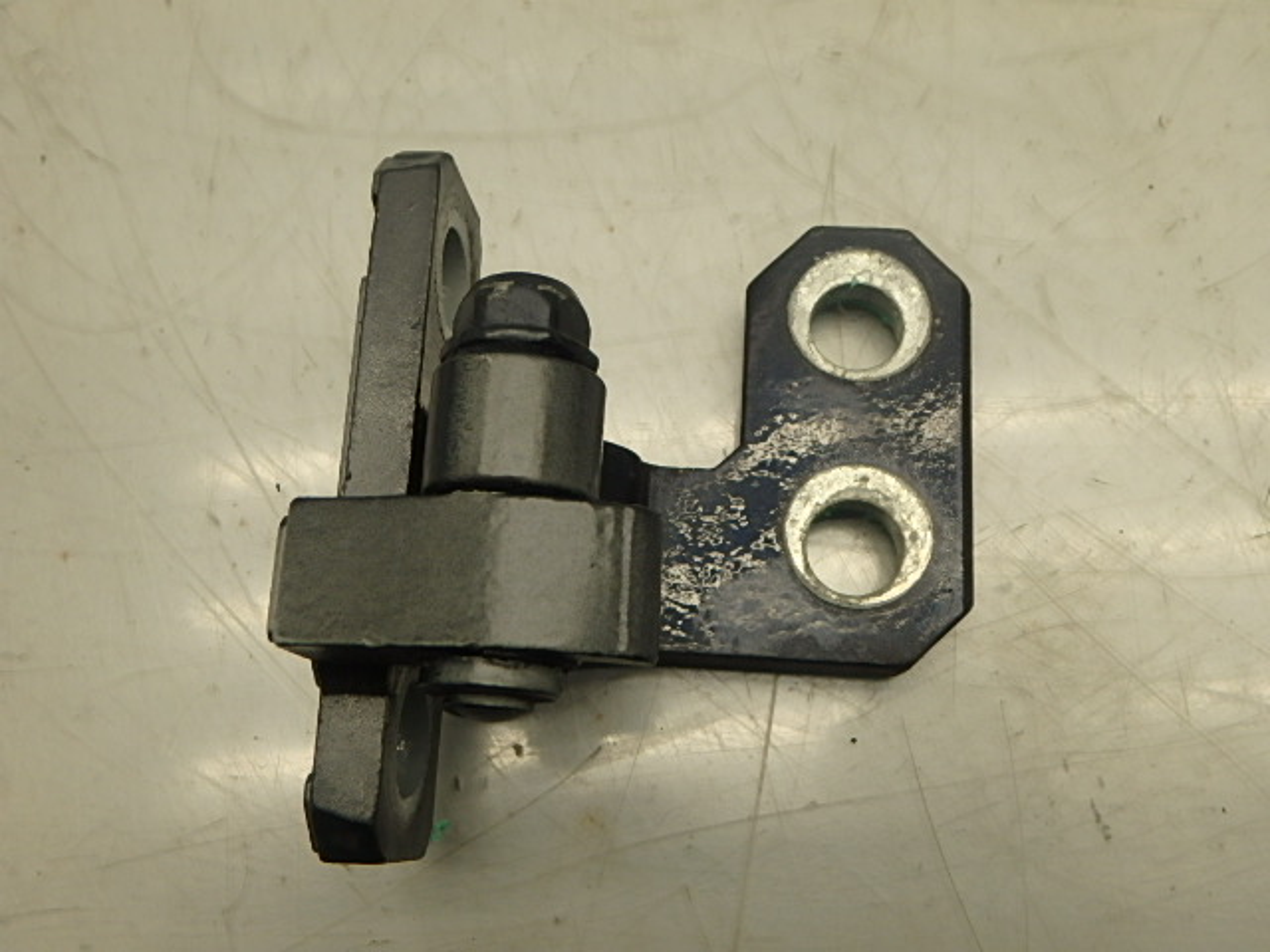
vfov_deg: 41.8
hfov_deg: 54.0
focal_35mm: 34
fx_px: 1247
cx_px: 635
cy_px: 476
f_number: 4.9
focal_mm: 6
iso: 200
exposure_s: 1/50
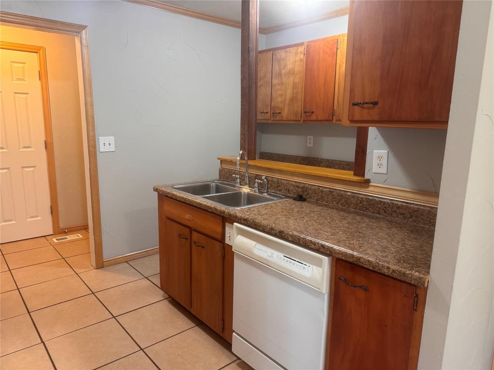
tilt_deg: -11.5
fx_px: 343
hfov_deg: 71.6
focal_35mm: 24
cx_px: 247
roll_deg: -1.2
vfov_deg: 56.8
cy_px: 185
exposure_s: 1/60
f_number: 1.78
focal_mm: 6.76
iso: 250
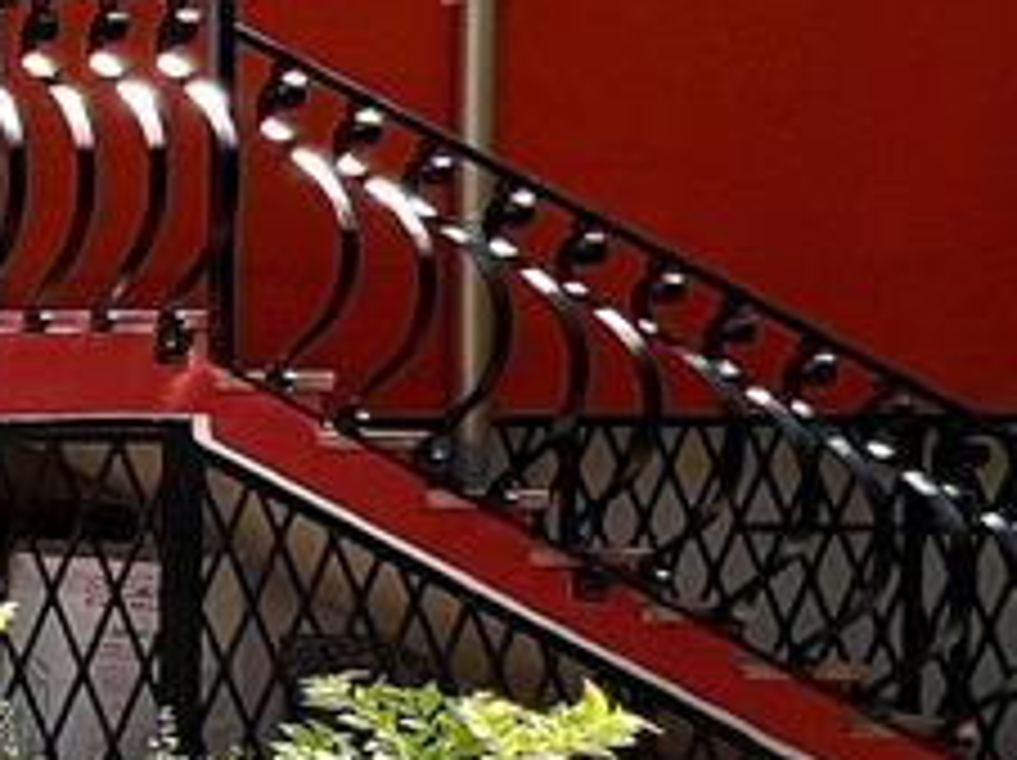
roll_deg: +0.6
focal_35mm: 59
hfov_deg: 19.4
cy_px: 497
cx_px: -999
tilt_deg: -1.7
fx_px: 1732
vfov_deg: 24.7
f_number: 1.8
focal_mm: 1.57
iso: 32
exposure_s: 1/521
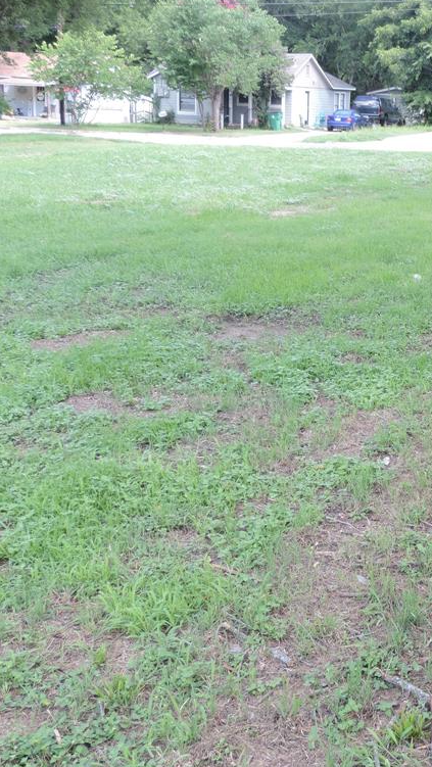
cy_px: 384
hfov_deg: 23.7
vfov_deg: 42.1
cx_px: 406
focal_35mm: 49
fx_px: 997
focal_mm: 5.8
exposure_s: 1/60
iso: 80
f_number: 3.2
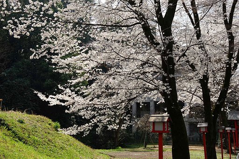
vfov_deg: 28.6
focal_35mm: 47
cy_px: 80
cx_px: 120
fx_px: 312
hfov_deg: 41.9
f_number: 9
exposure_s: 1/1600
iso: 1000
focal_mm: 47
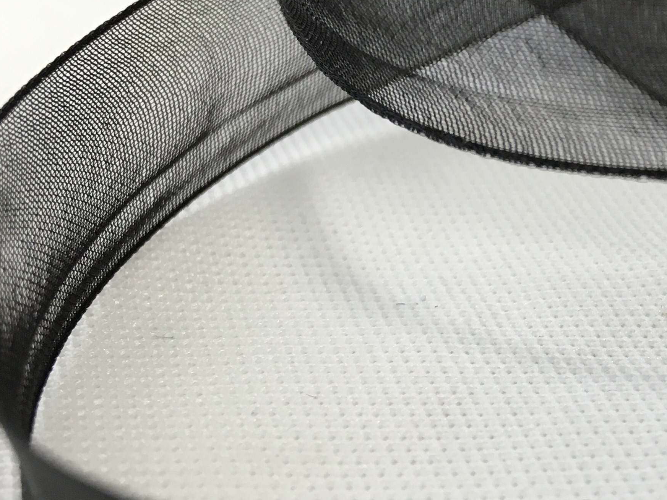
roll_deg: -0.1
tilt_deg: -27.7
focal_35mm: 67
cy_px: 176
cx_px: 669
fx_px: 1291
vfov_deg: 21.9
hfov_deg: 27.3
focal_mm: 4.15
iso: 40
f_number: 2.2
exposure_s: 1/33
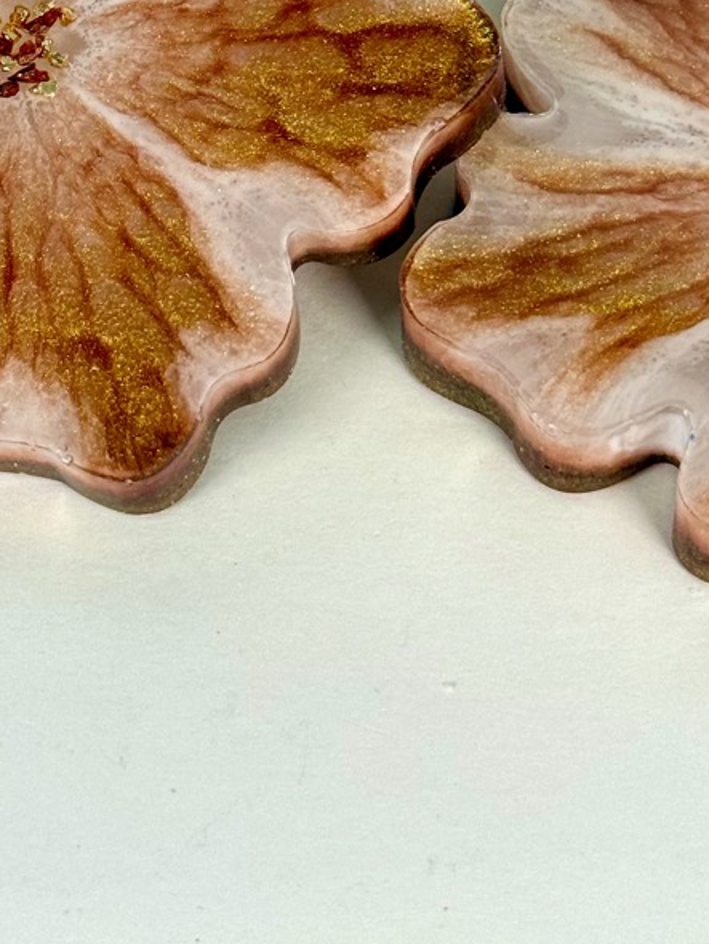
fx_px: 3329
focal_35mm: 122
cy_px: -213
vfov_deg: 15.5
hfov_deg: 12.2
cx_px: 414
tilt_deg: -49.8
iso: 100
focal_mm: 6.76
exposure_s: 1/427
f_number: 1.78
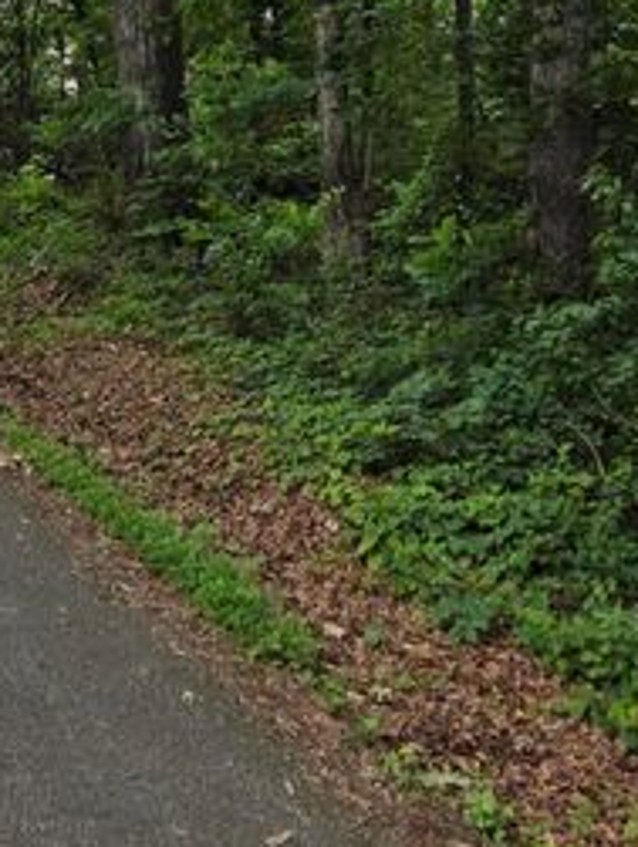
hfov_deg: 23.6
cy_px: 5
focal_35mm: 61
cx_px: 105
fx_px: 1495
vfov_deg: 29.6
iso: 80
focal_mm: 5.4
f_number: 1.8
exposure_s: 1/2537
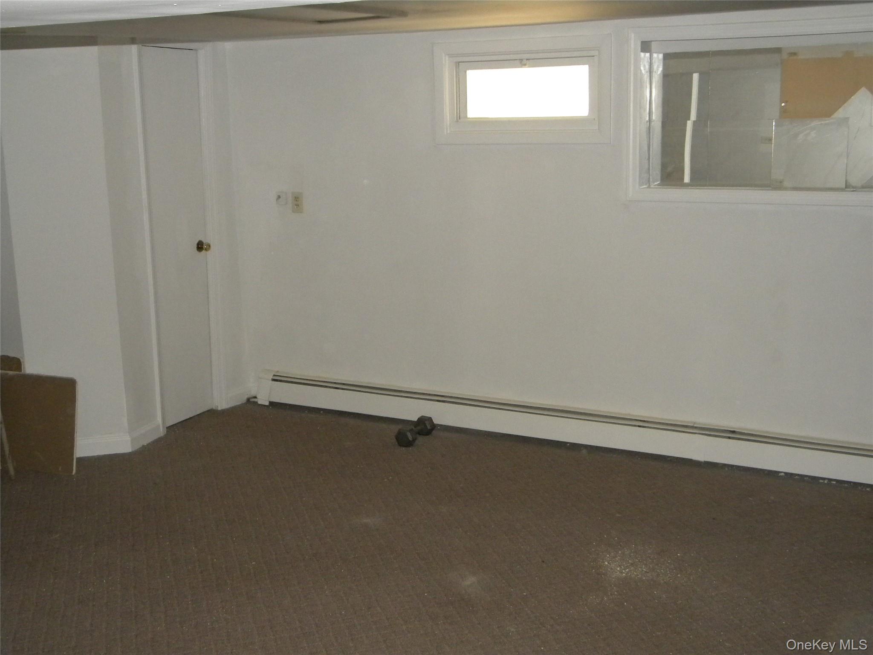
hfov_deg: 45.8
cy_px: 328
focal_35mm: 41
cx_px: 436
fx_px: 1034
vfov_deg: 35.1
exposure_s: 1/30
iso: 400
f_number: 3.8
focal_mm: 7.3
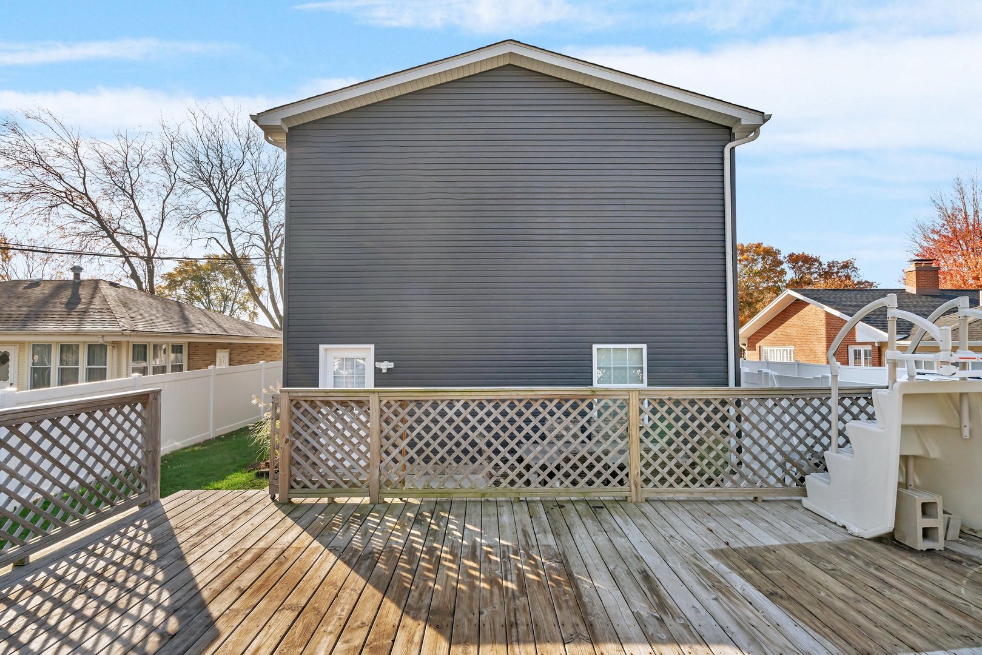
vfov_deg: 73.8
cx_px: 491
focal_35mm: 16
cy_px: 328
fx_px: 436
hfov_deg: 96.7
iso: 640
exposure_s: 1/800
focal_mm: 16
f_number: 9
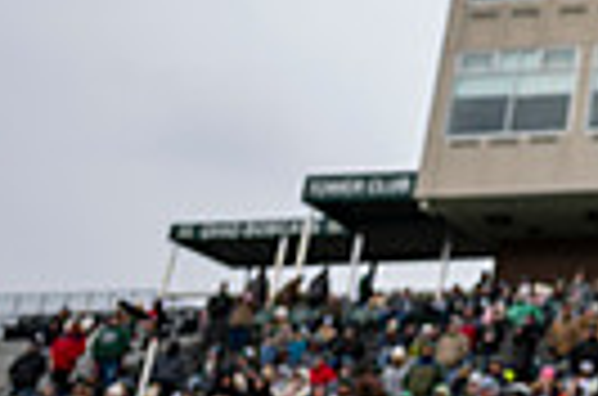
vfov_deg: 12.3
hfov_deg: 16.7
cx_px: 1030
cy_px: -223
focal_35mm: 105
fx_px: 1740
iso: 100
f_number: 2.8
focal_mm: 24
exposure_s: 1/500
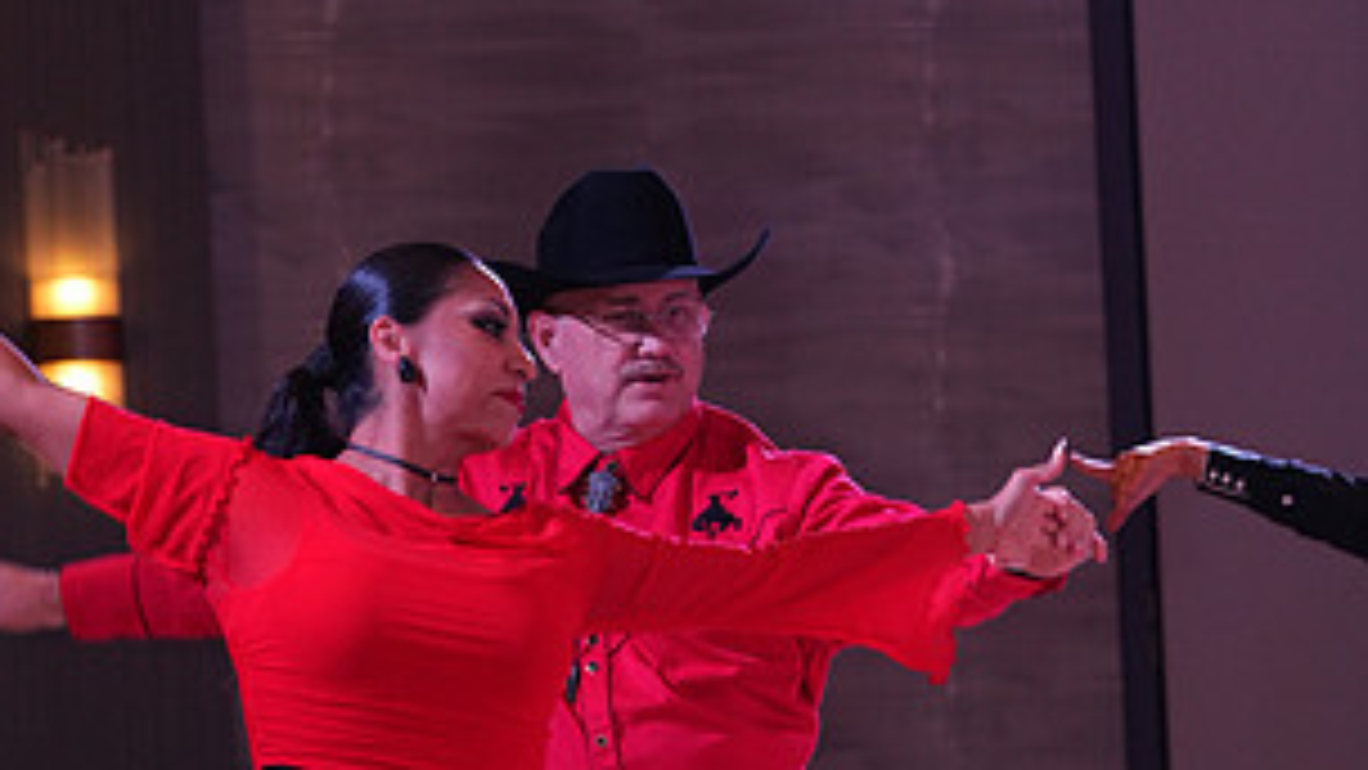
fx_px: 9141
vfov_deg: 4.8
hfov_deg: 8.6
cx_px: 524
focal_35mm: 252
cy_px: 1153
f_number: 5
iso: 1600
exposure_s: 1/200
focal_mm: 126
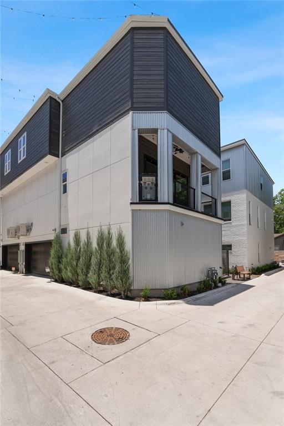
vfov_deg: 96.7
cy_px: 213
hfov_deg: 73.7
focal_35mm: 16
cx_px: 142
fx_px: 189
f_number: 7.1
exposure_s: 1/200
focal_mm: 16
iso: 50
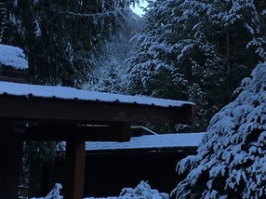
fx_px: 798
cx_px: 233
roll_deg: -0.2
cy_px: 66
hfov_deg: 18.6
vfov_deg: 14.2
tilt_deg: +7.9
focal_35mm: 104
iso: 25
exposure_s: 1/182
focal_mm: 4.15
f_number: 2.2
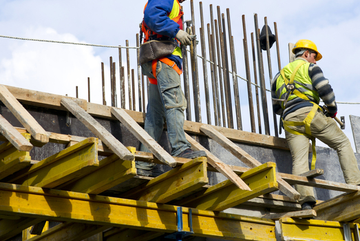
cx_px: 225
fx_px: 1070
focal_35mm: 107
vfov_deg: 12.8
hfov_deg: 19.1
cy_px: 72
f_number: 4
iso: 200
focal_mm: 70
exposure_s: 1/1500
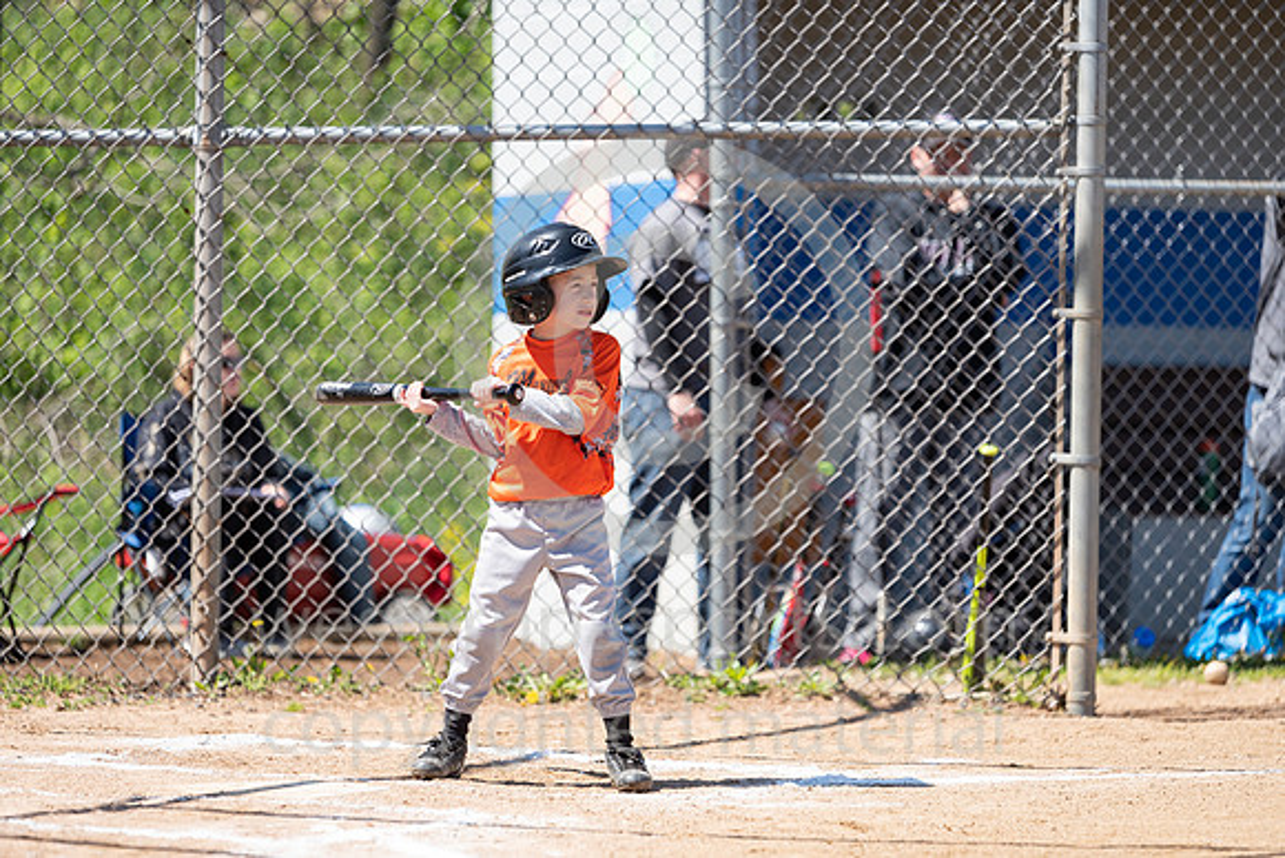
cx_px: 642
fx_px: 6426
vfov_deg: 7.6
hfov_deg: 11.4
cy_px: 429
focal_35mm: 180
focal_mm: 180
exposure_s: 1/1600
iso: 200
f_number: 3.2
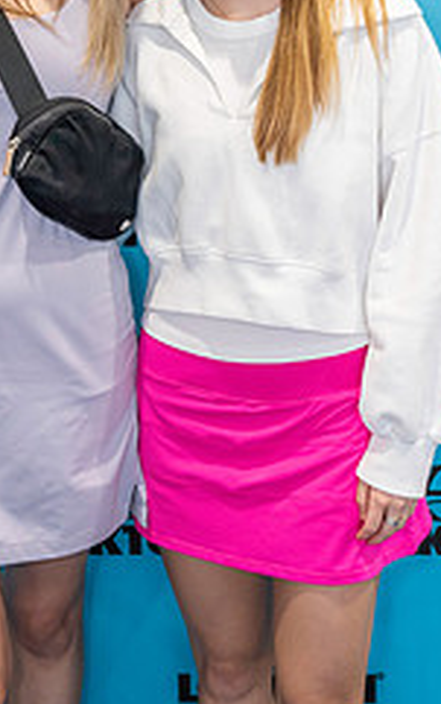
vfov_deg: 25.8
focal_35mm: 78
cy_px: 108
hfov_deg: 16.7
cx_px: 129
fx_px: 1497
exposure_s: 1/200
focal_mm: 41
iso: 3200
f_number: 4
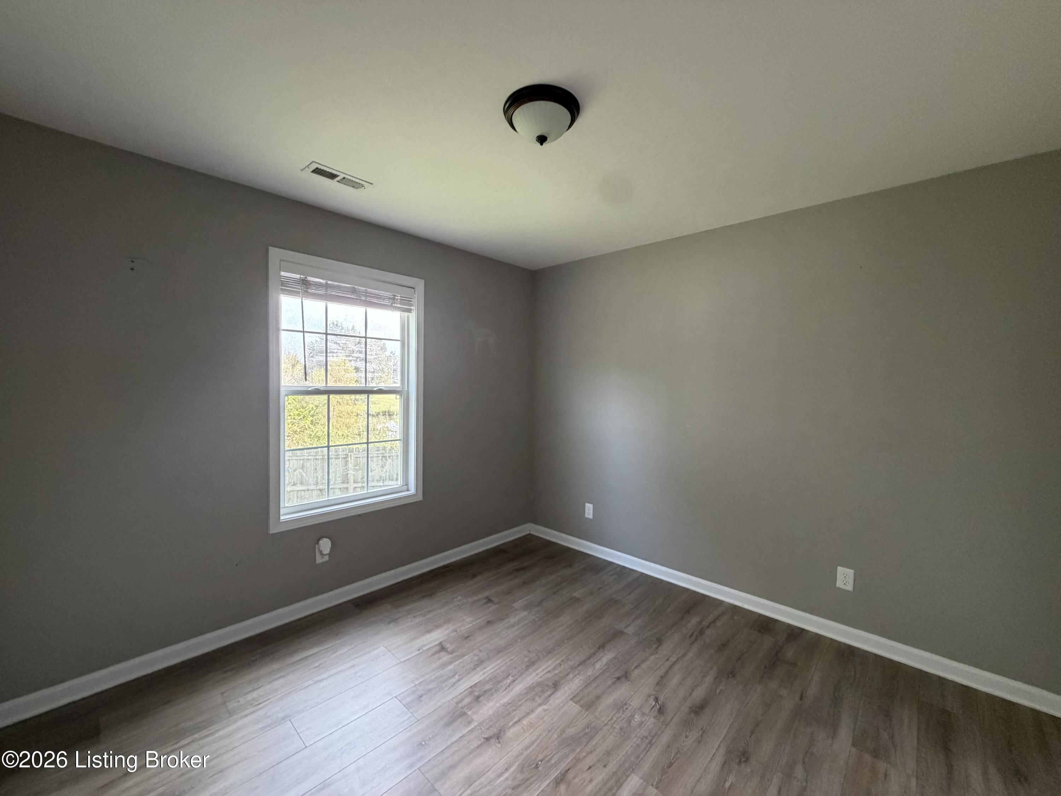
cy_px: 398
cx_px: 530
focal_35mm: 14
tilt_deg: -2.6
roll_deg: +0.0
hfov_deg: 102.1
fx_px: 429
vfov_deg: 85.7
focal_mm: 2.22
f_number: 2.2
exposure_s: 1/89
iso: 320
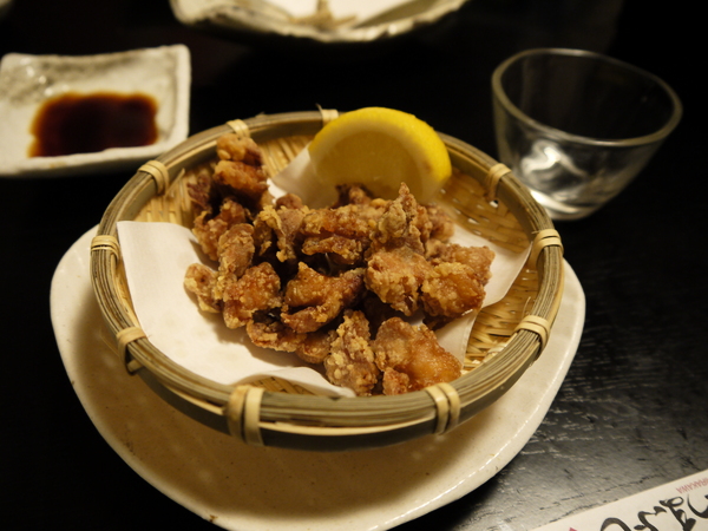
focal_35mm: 32
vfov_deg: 44.2
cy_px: 266
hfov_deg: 56.8
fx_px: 654
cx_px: 354
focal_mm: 16
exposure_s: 1/50
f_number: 3.8
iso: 400
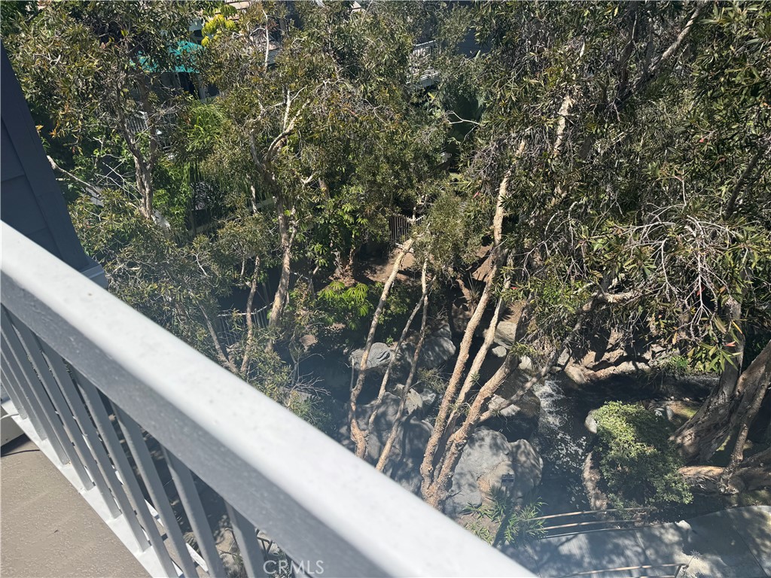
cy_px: 289
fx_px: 535
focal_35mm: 24
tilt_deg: -33.2
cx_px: 386
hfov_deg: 71.6
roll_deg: +3.1
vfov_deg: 56.8
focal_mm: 6.76
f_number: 1.78
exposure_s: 1/3096
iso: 80
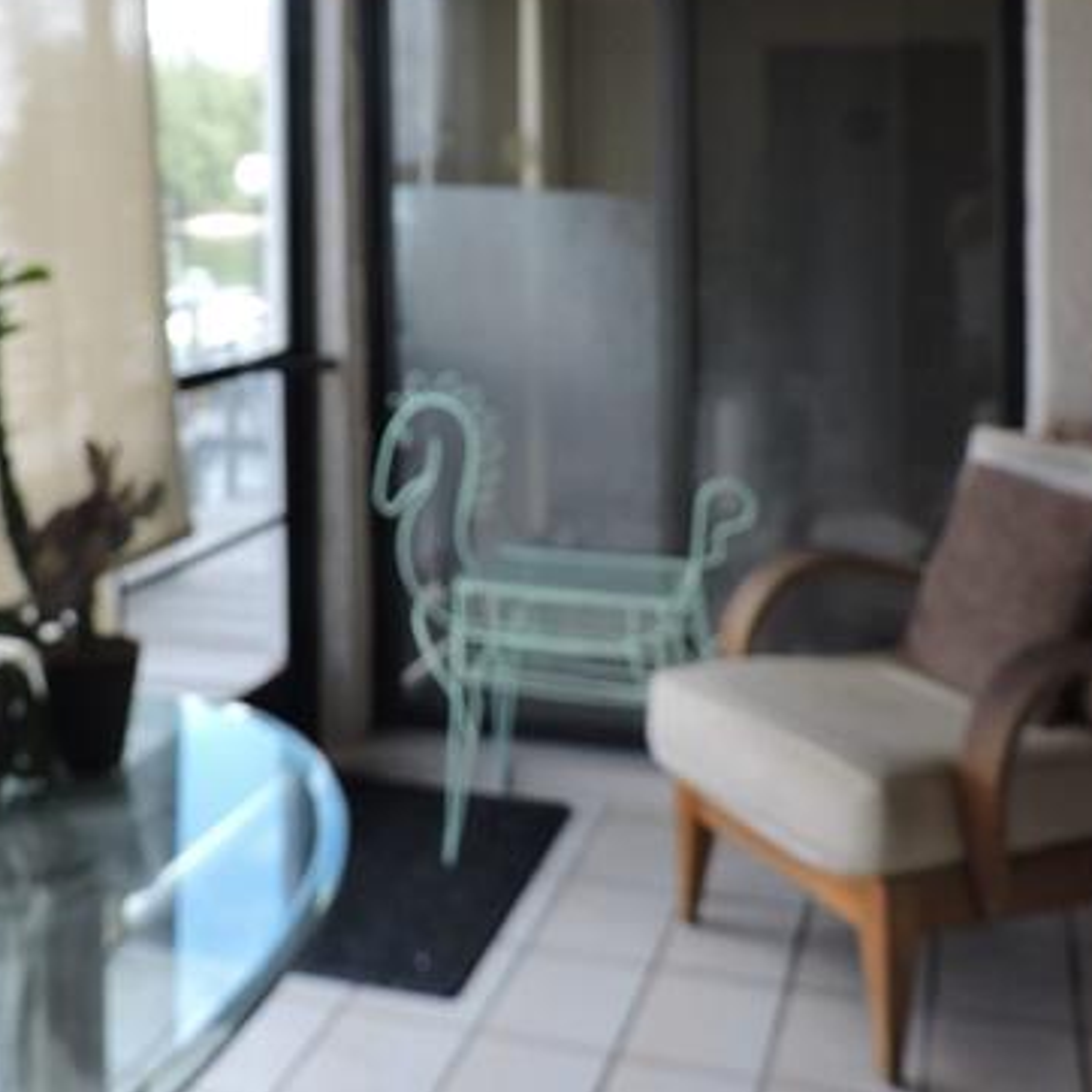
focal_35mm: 45
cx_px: 365
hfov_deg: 37.2
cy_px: 247
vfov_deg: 36.5
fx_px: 1606
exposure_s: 1/80
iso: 100
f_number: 3
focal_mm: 4.3
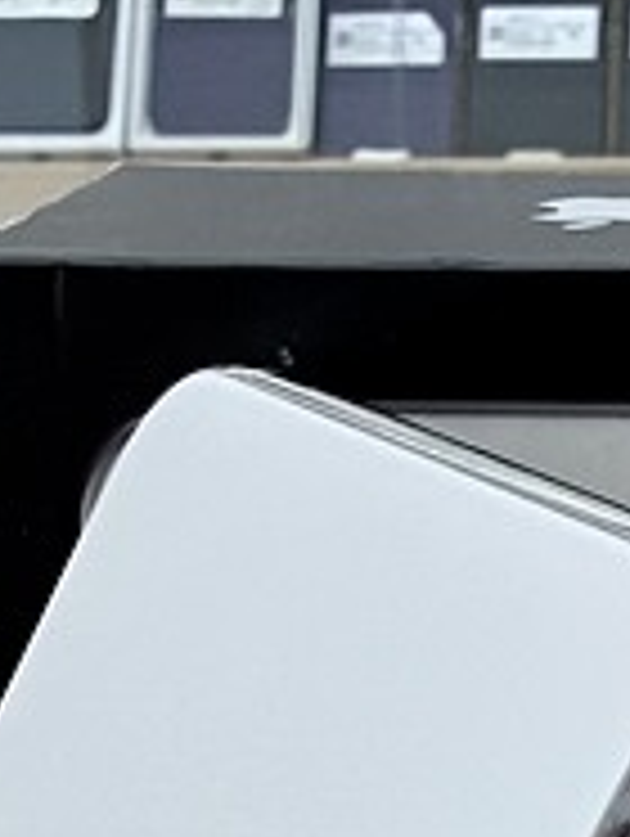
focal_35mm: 116
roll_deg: +0.1
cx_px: 511
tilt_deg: -28.3
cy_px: 1588
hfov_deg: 12.7
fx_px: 2808
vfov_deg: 14.5
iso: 64
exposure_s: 1/120
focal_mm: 2.22
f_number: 2.2
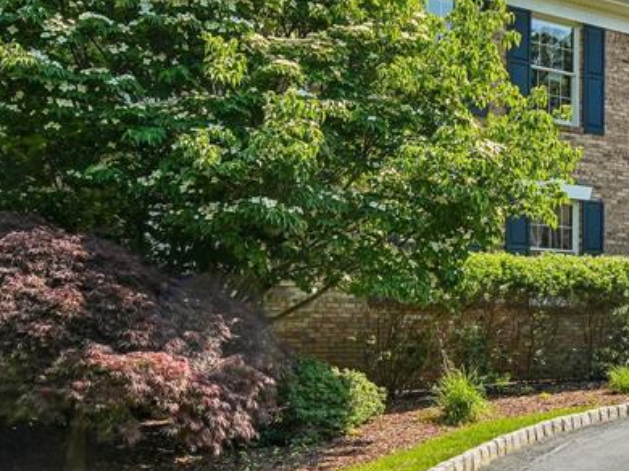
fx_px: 962
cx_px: 661
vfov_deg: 27.5
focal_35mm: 53
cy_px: 232
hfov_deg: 32.6
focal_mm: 14
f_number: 9
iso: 100
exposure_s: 1/100
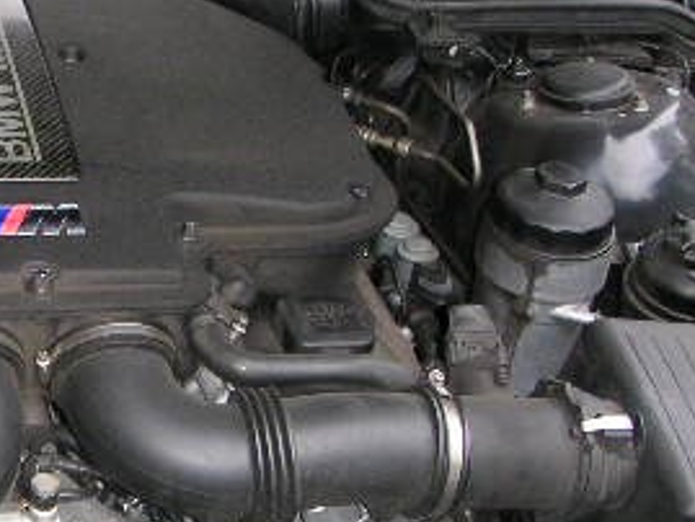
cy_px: 264
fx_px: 1768
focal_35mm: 88
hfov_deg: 21.2
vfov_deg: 16.8
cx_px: -65
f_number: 2.8
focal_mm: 5.7
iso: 160
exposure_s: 1/45
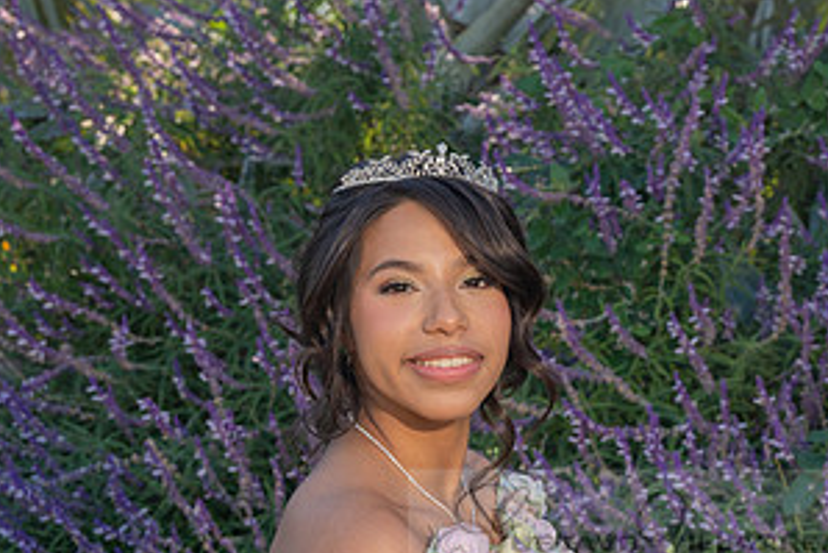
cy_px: 535
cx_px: 650
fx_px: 2554
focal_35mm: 111
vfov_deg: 12.2
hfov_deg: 18.3
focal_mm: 57
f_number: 7.1
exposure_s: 1/200
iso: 200
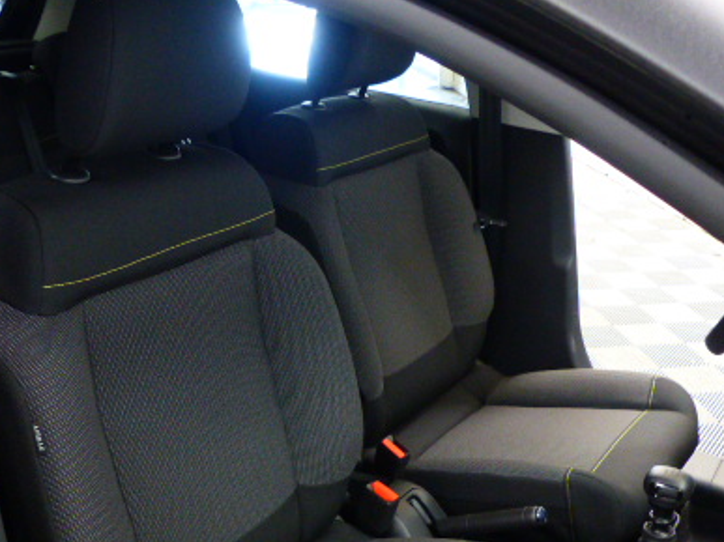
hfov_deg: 43.8
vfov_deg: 33.2
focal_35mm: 43
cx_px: 331
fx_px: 899
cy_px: 379
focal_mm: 4.5
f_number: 2.8
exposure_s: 1/10
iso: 400
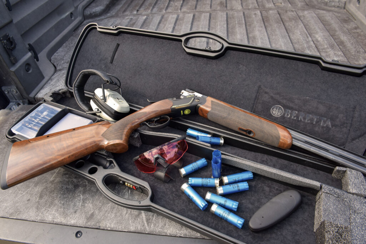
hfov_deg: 73.7
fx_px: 244
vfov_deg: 53.1
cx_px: 183
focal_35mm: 24
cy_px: 122
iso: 400
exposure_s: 1/80
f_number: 13
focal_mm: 24
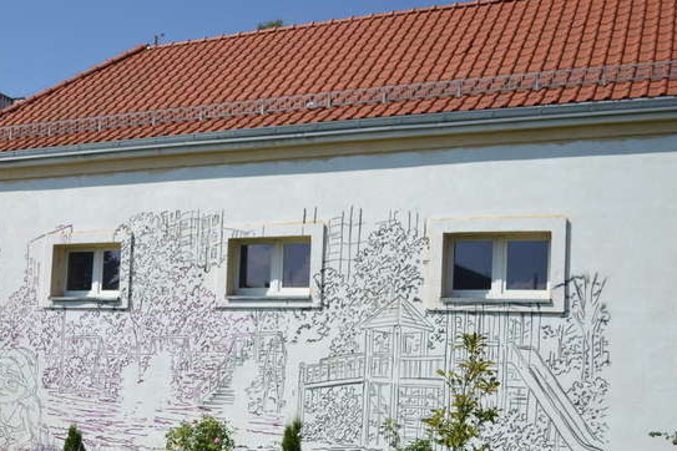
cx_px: 158
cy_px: 324
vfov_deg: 25.8
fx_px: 978
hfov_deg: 37.1
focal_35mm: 52
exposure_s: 1/1250
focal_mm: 22
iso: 100
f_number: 3.8
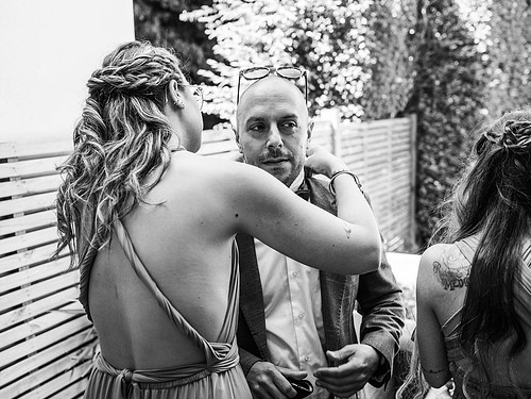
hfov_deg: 47.8
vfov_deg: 36.8
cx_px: 241
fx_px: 598
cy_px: 196
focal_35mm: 39
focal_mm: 35
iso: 160
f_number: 3.2
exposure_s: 1/200
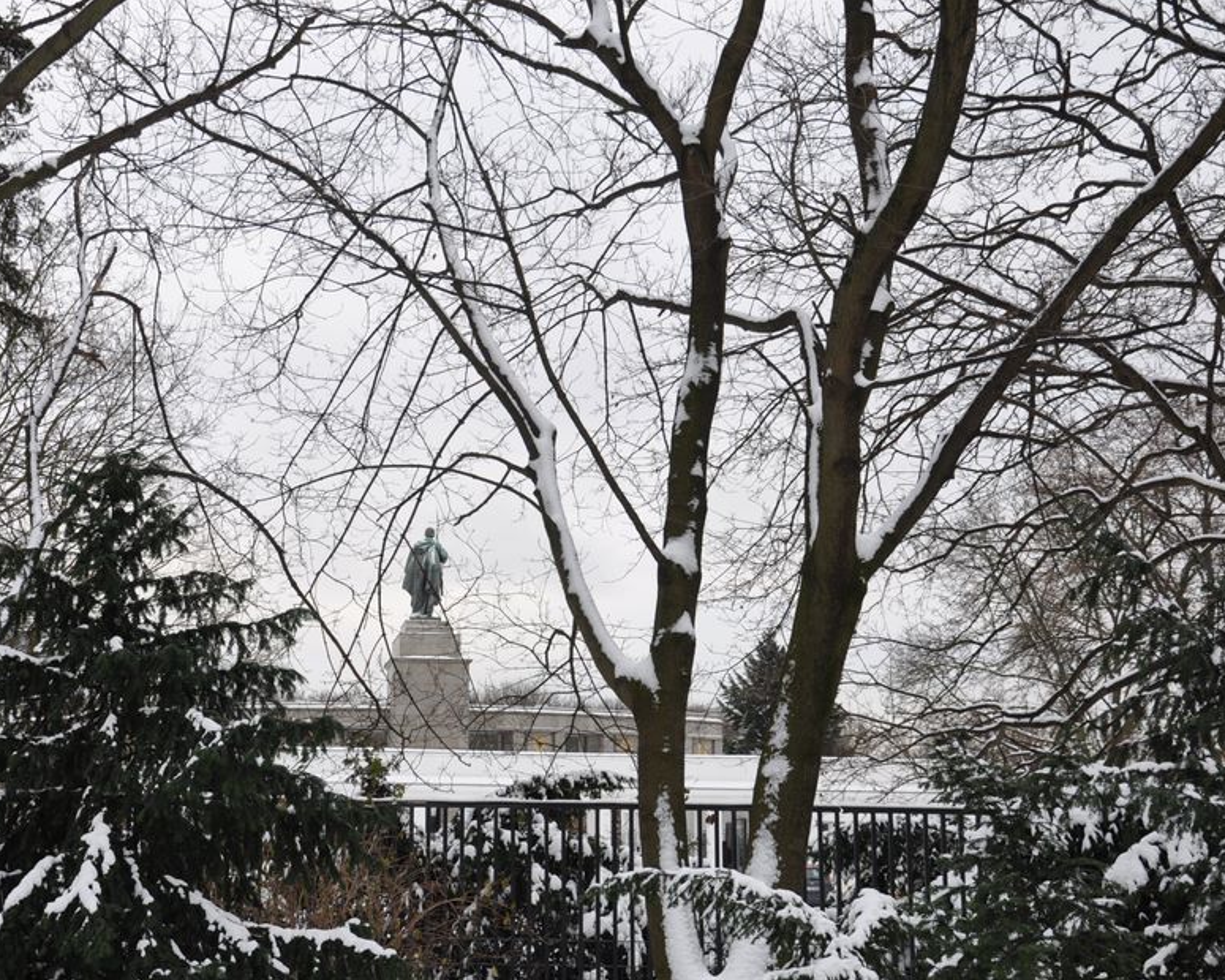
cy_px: 534
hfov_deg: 35.7
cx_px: 422
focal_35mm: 52
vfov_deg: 29.1
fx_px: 1885
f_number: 5.6
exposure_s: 1/125
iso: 200
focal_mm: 28
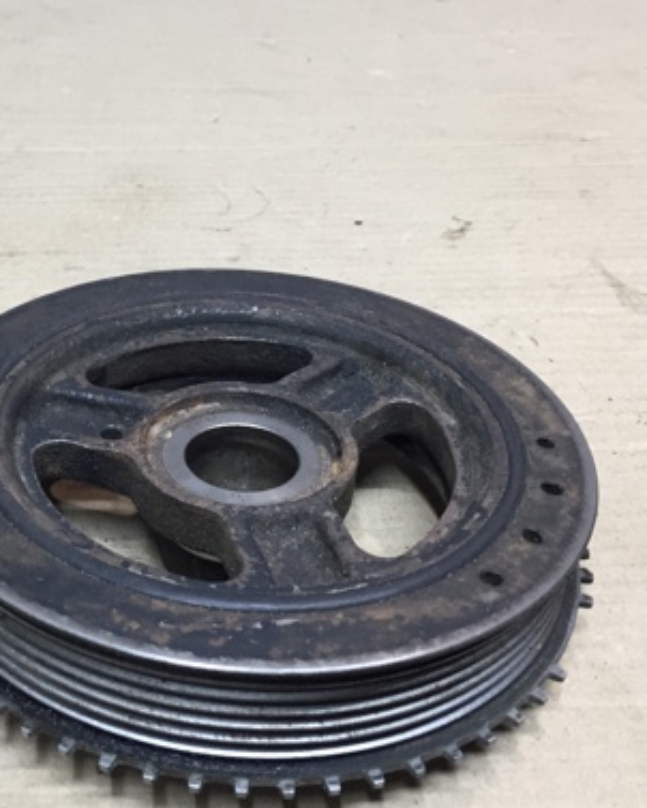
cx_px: 165
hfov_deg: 31.0
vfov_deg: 38.7
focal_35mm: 48
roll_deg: -1.5
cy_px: 341
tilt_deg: -31.8
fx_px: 1148
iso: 64
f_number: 2.2
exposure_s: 1/33
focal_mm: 4.15
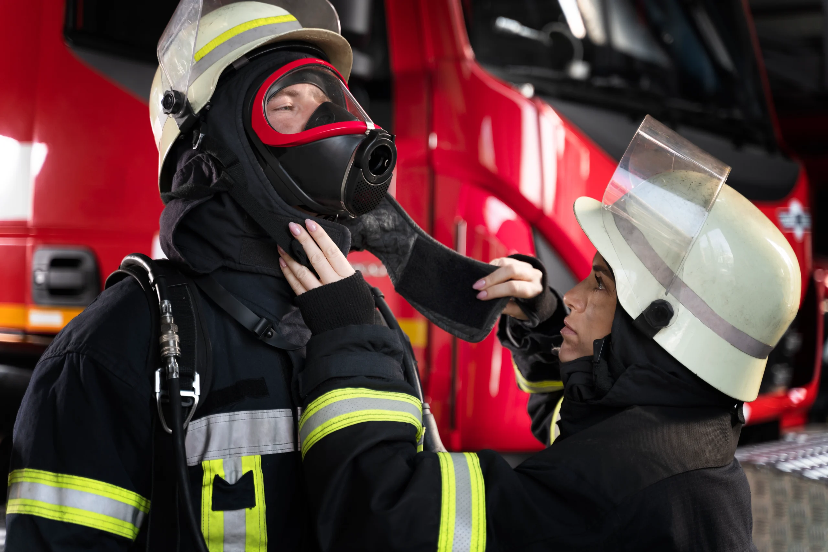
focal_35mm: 75
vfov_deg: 18.2
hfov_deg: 27.0
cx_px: 414
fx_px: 1725
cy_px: 276
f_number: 2.8
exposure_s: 1/200
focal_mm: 75
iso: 200
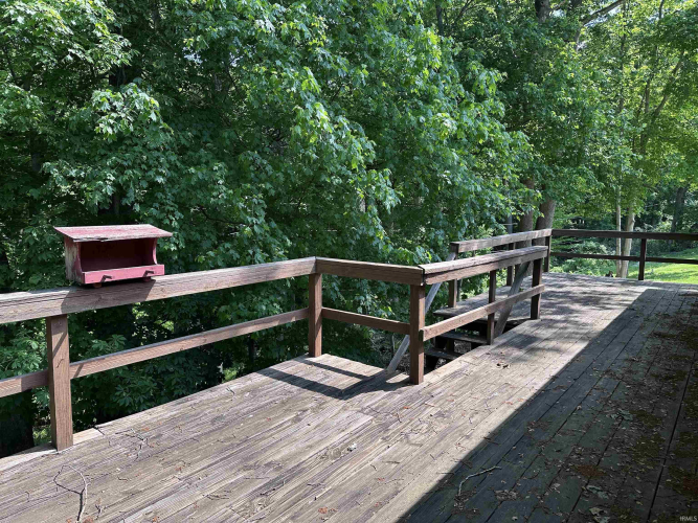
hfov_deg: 71.6
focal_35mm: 24
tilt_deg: -7.1
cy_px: 262
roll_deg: -0.6
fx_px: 484
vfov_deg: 56.8
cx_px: 349
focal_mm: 6.86
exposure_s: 1/699
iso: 80
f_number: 1.78
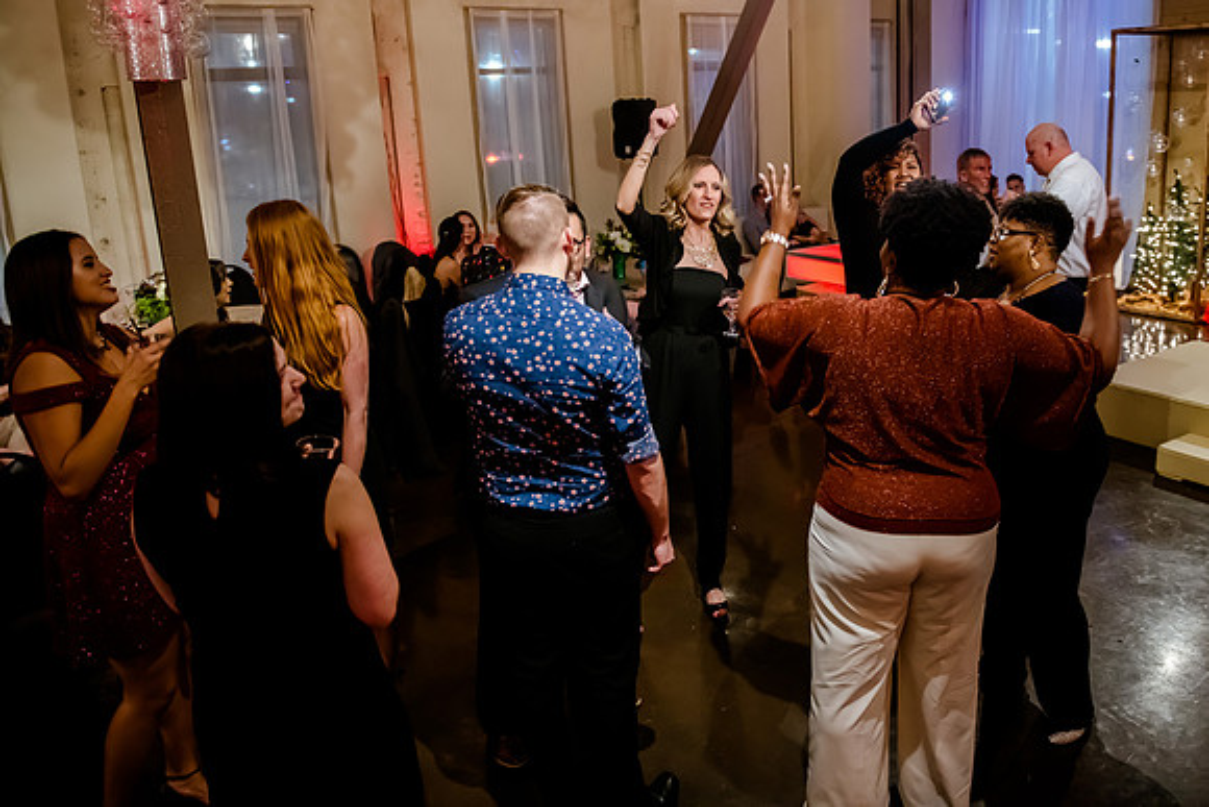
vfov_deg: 46.0
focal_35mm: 28
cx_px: 710
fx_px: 947
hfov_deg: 64.6
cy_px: 333
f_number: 2.8
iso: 5000
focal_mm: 24
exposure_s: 1/125
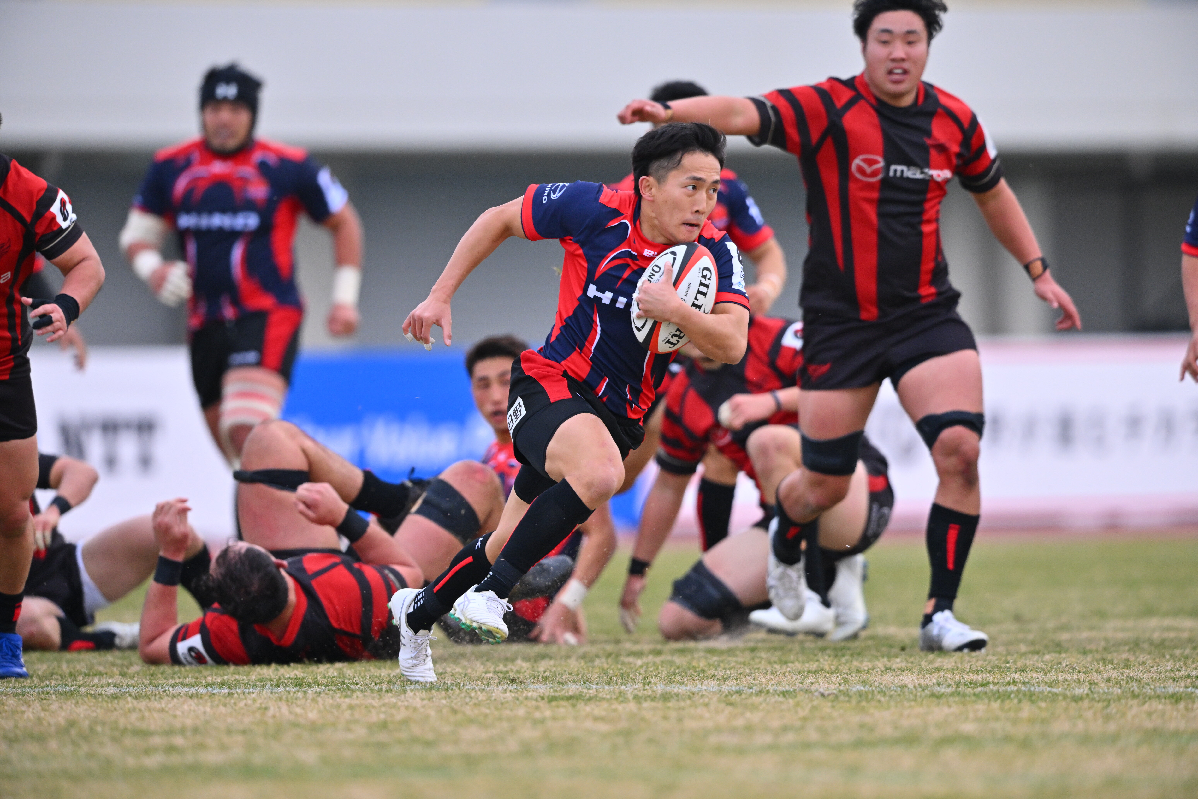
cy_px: 400
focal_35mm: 560
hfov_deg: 3.7
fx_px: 18634
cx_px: 599
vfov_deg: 2.5
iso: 1400
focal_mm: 560
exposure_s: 1/1600
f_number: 4.5
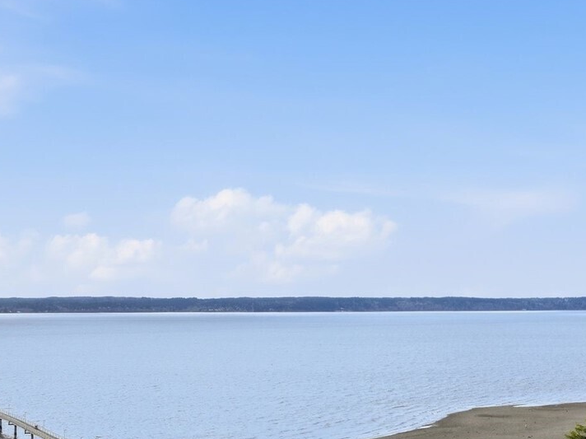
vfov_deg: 25.5
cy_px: 455
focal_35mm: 54
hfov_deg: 34.0
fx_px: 914
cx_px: 503
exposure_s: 1/2000
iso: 180
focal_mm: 12.3
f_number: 2.8
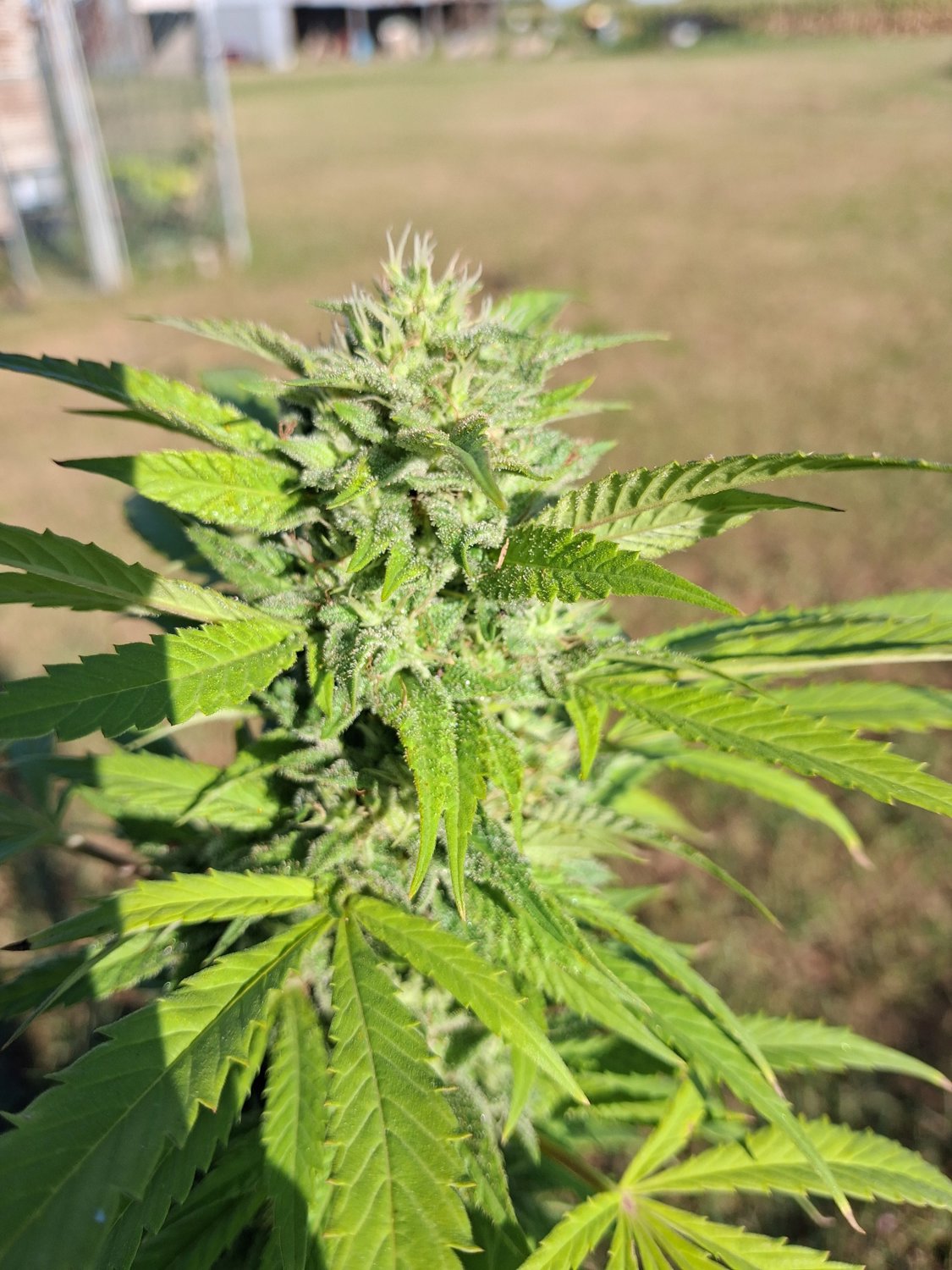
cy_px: 635
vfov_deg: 65.3
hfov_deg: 51.4
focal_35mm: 27
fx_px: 990
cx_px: 476
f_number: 1.8
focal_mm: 4
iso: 25
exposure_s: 1/308
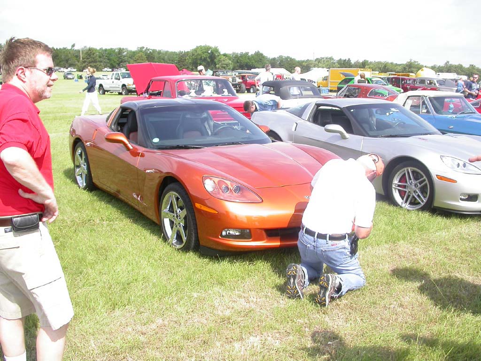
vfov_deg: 37.7
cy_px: 180
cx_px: 240
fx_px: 528
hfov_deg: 49.0
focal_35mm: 38
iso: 100
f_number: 2.6
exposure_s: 1/1000
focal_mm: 7.85
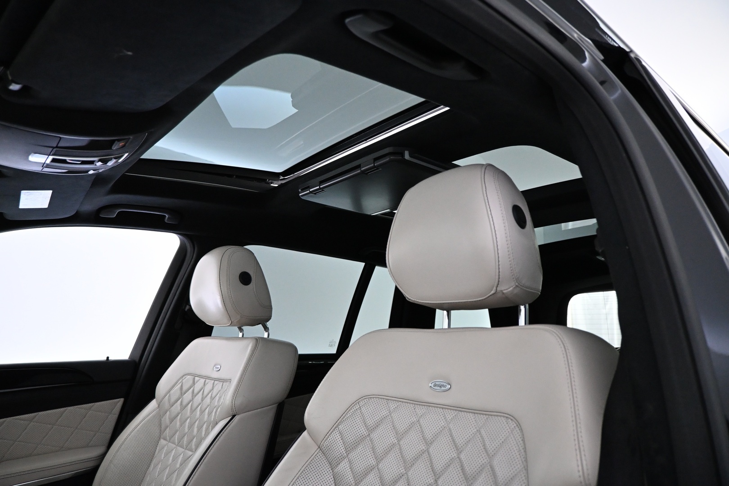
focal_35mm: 24
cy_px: 243
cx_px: 364
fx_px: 486
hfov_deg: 73.7
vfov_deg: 53.1
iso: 3200
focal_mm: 16
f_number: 3.5
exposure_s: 1/60
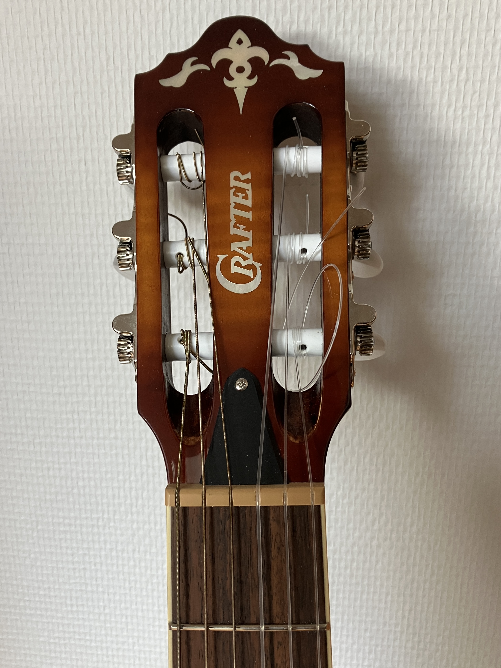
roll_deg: -0.9
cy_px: 334
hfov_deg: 49.7
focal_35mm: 28
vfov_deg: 63.4
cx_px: 250
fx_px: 540
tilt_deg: -16.7
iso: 80
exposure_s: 1/93
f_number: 1.8
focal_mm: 3.99
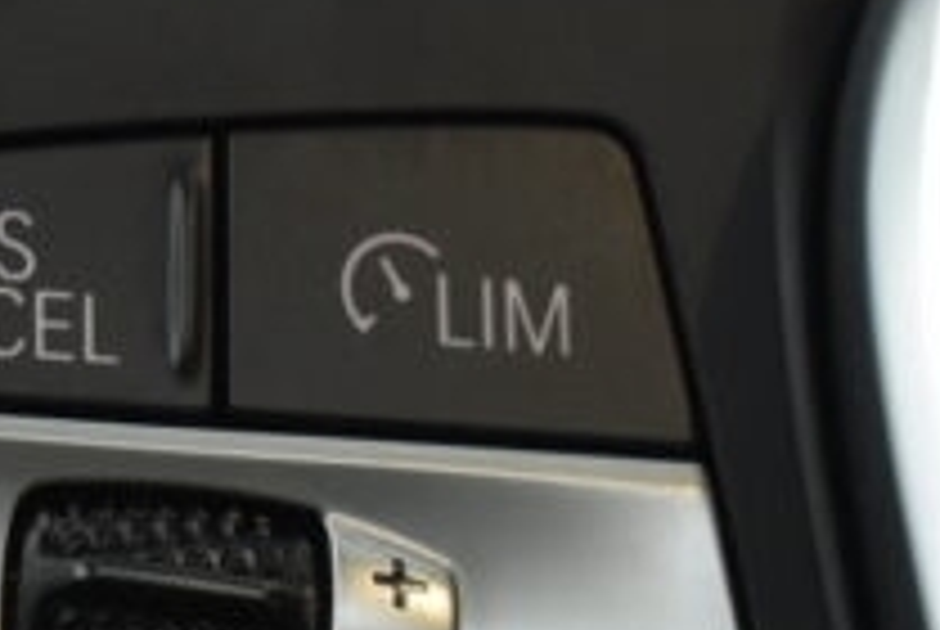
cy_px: 540
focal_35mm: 220
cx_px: 90
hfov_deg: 9.3
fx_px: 5752
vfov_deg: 6.3
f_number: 4.2
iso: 1600
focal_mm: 30
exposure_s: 1/200
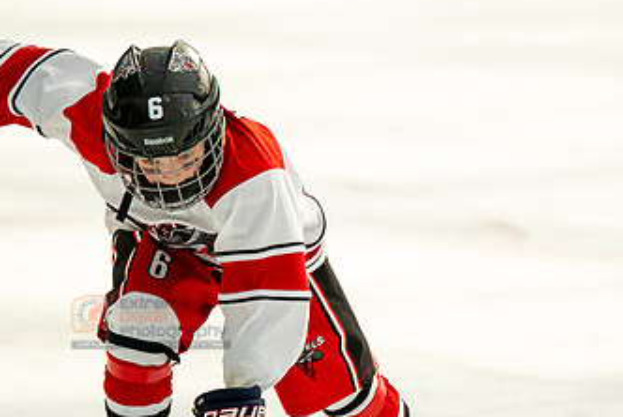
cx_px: 386
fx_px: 13233
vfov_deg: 1.8
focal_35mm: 764
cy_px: 206
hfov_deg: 2.7
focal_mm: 300
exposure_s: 1/2500
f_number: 3.2
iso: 1600
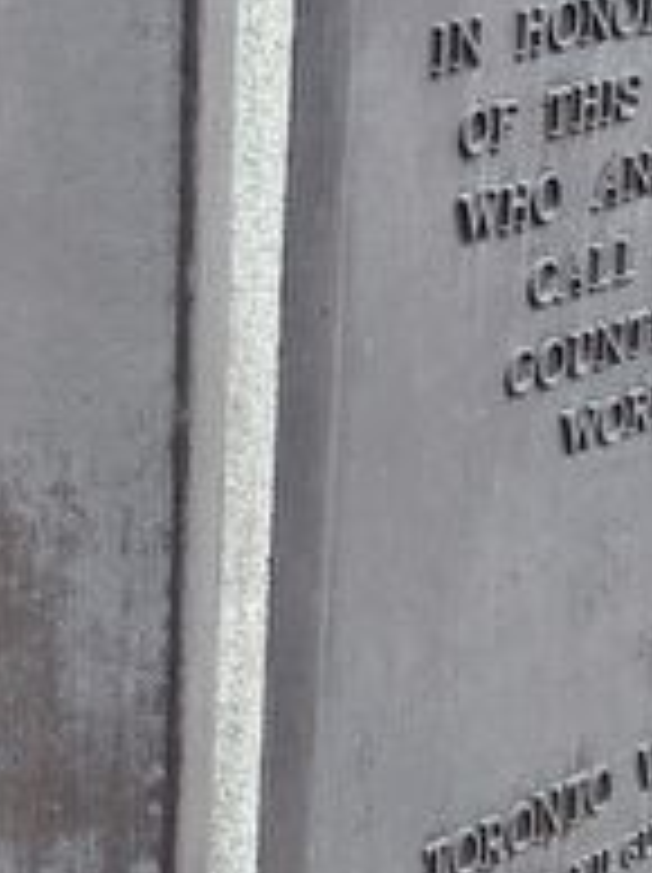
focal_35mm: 95
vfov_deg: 20.6
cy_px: 338
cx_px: -423
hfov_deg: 14.2
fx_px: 2391
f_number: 1.8
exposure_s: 1/120
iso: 800
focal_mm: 5.56
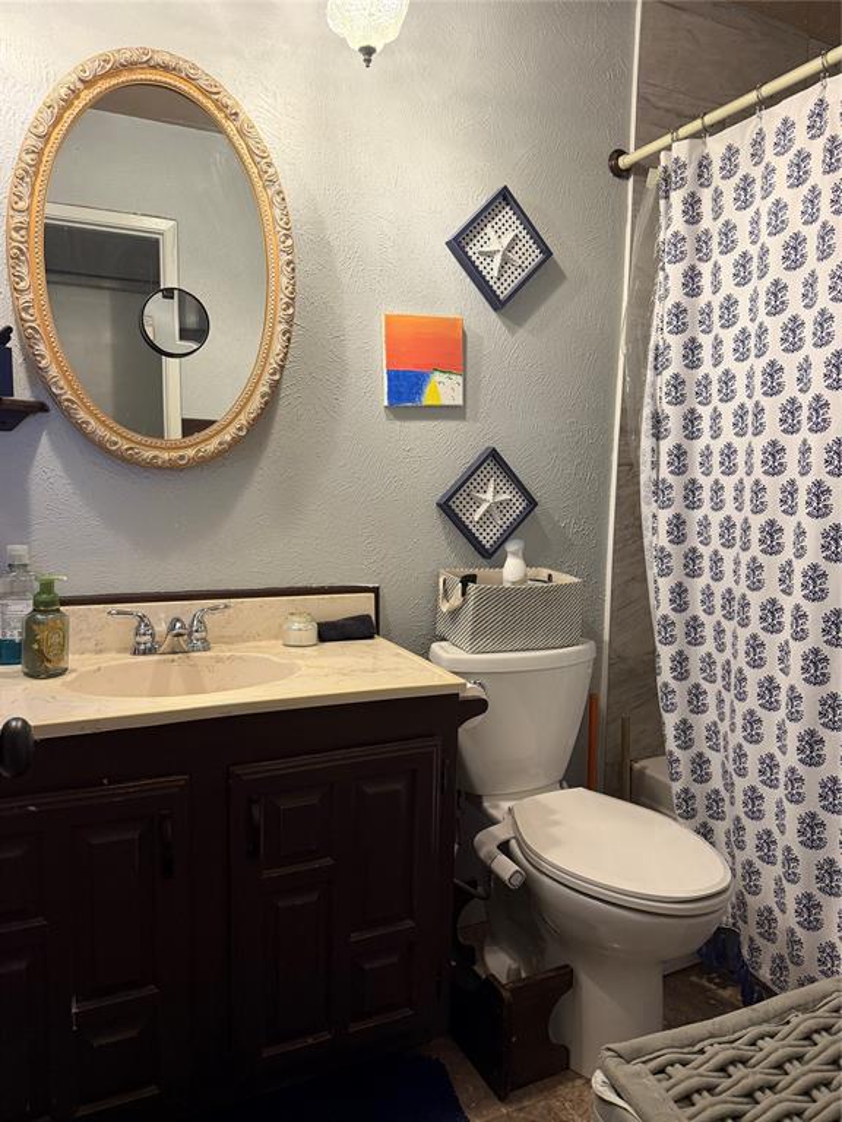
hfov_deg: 56.8
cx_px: 421
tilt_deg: -6.7
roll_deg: +0.1
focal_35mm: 24
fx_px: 778
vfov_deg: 71.6
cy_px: 561
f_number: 1.78
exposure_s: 1/60
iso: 320
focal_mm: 6.76
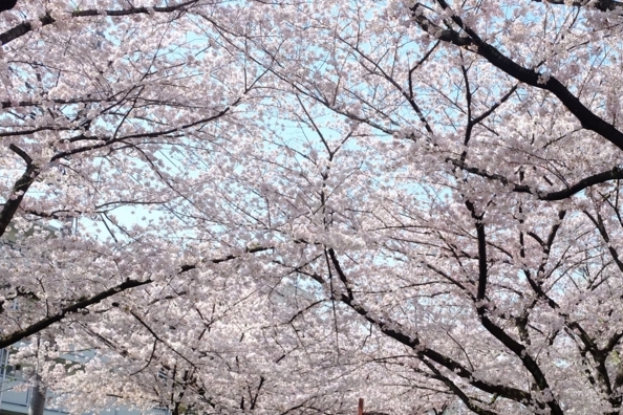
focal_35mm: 50
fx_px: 865
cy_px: 300
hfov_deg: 38.8
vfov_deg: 26.7
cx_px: 451
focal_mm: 19.6
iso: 200
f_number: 4.5
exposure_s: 1/140
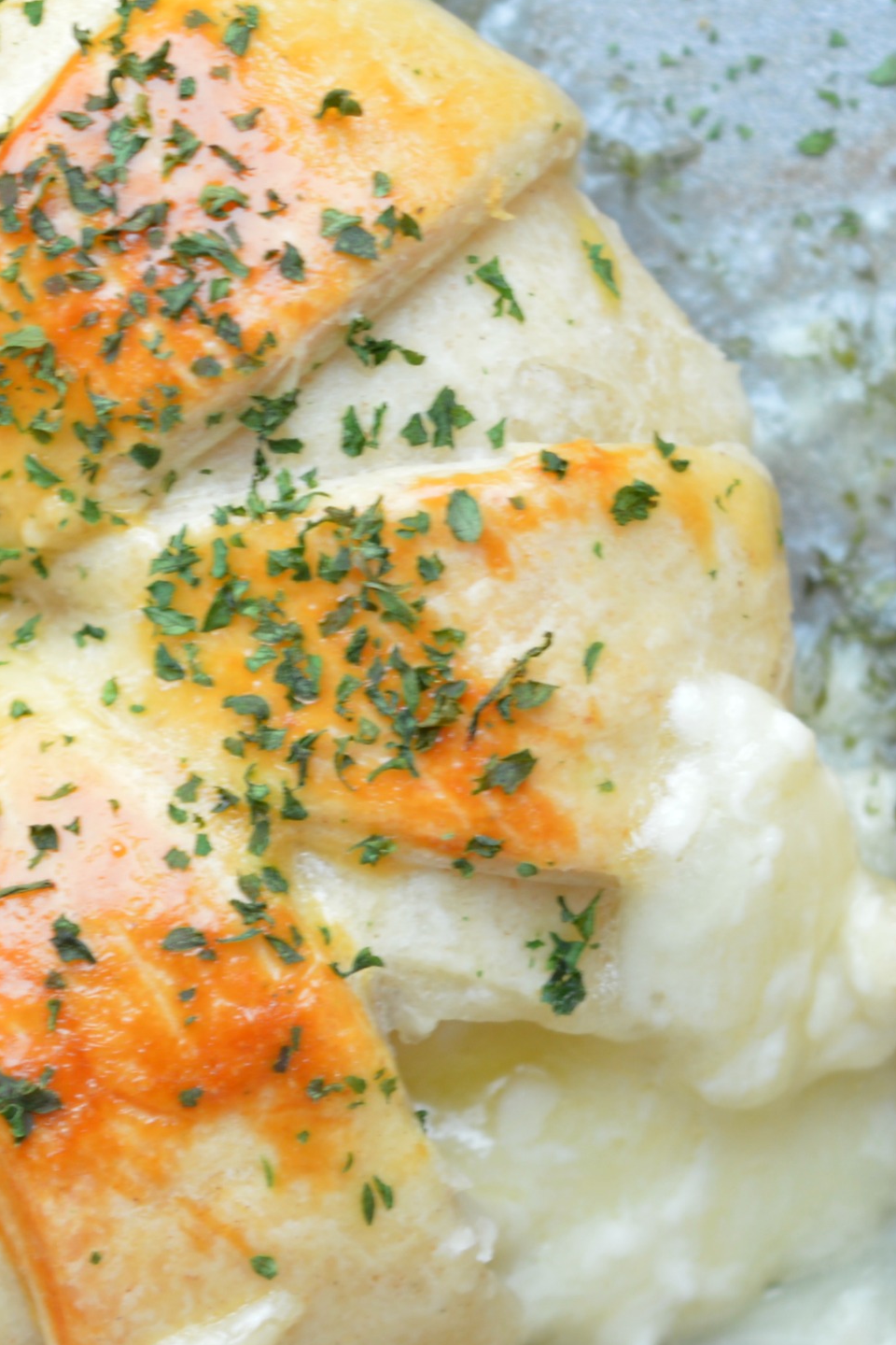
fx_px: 7098
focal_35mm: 190
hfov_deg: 7.2
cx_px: 56
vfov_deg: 10.8
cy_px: 608
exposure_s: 1/15
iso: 100
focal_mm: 55
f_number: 5.6
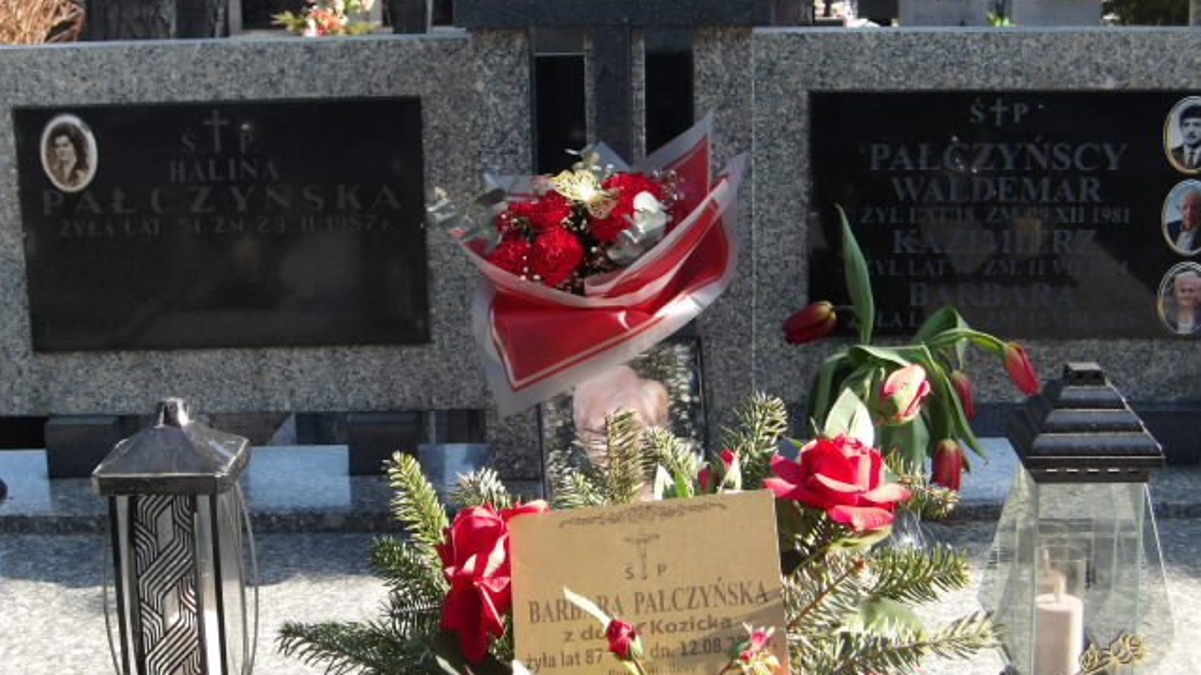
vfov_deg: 20.7
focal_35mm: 58
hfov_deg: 36.0
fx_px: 1847
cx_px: 601
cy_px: 381
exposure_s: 1/154
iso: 100
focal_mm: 9.4
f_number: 4.2
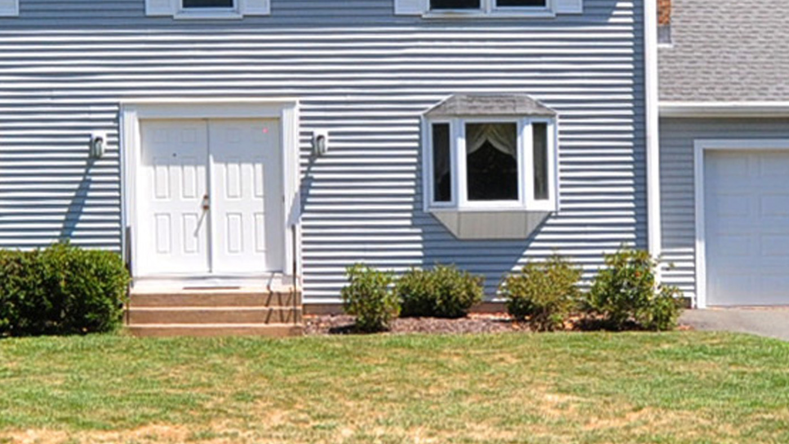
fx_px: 1360
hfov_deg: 32.3
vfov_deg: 18.2
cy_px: 24
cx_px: 453
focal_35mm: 65
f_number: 8
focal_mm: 20
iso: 250
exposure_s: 1/320
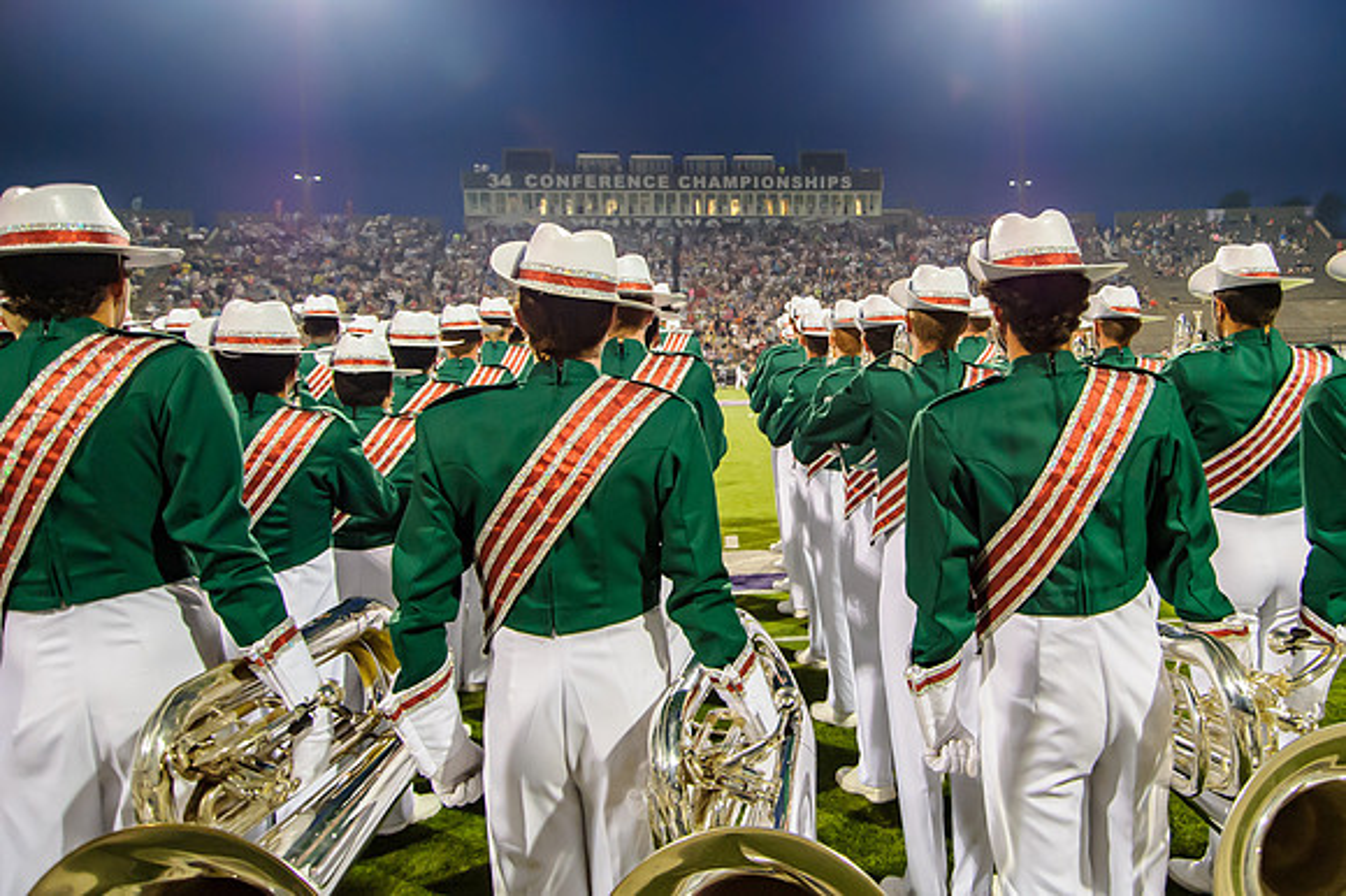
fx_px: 1170
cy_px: 384
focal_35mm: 31
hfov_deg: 58.9
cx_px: 853
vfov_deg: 41.8
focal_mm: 24
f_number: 7.1
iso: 5000
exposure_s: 1/250
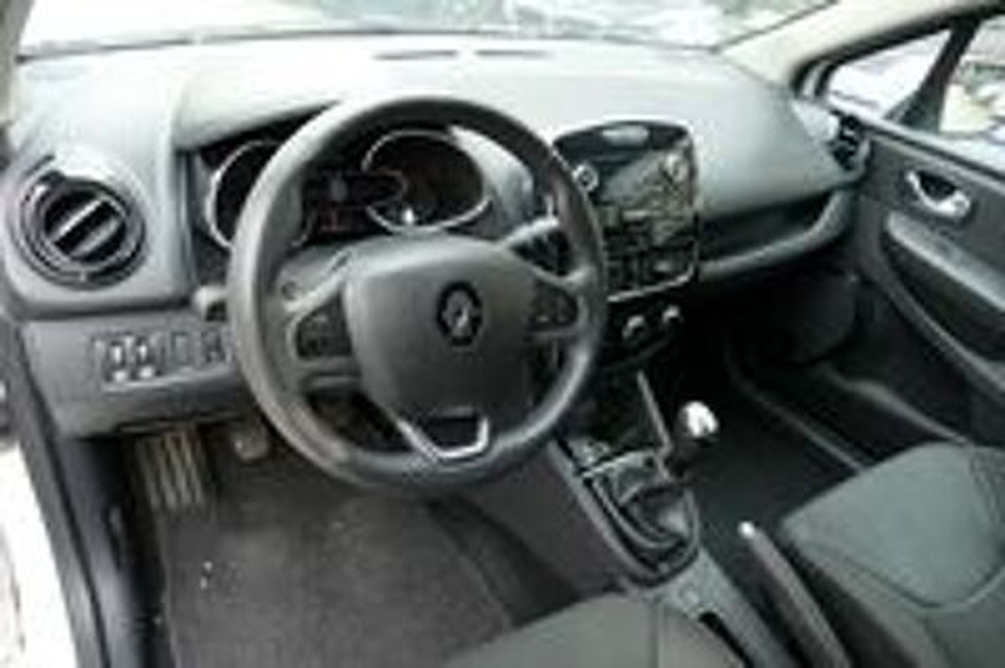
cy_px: 334
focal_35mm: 25
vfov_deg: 51.2
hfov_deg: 71.6
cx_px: 502
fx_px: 697
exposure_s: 1/100
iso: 125
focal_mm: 9.12
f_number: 2.8
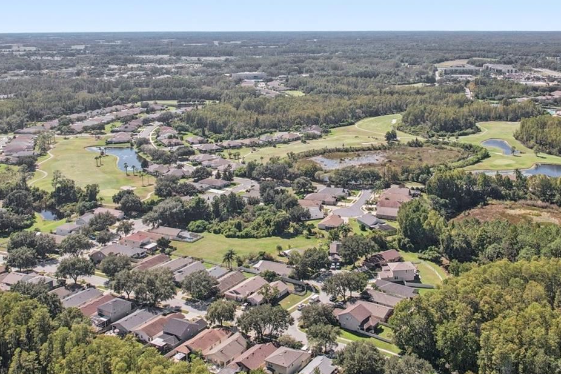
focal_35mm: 38
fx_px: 592
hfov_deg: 50.6
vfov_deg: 34.3
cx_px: 318
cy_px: 95
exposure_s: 1/2000
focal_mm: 8.4
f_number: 2.8
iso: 100
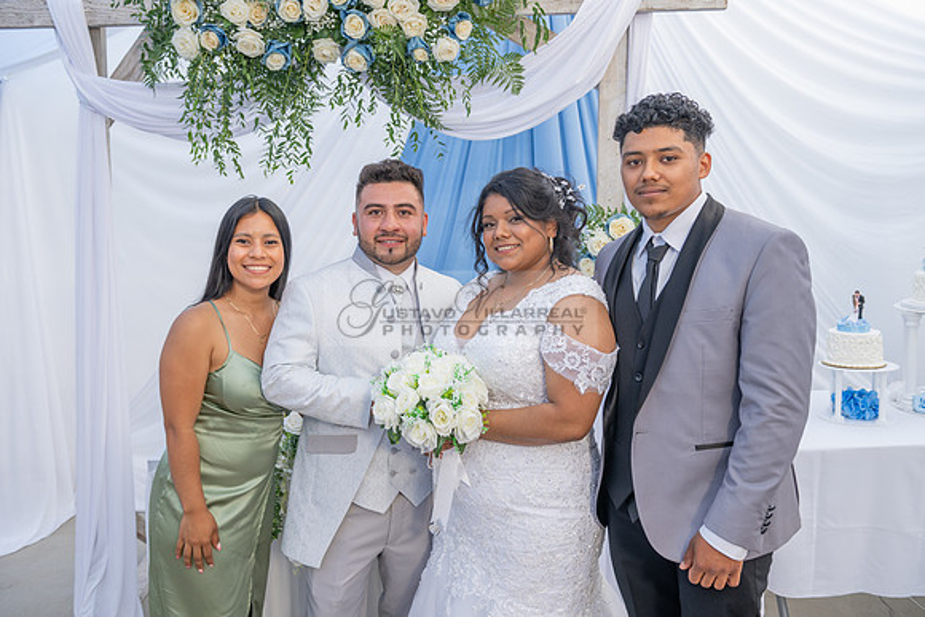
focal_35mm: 32
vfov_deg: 41.1
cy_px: 308
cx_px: 462
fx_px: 822
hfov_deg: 58.7
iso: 200
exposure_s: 1/125
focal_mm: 32
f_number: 4.5
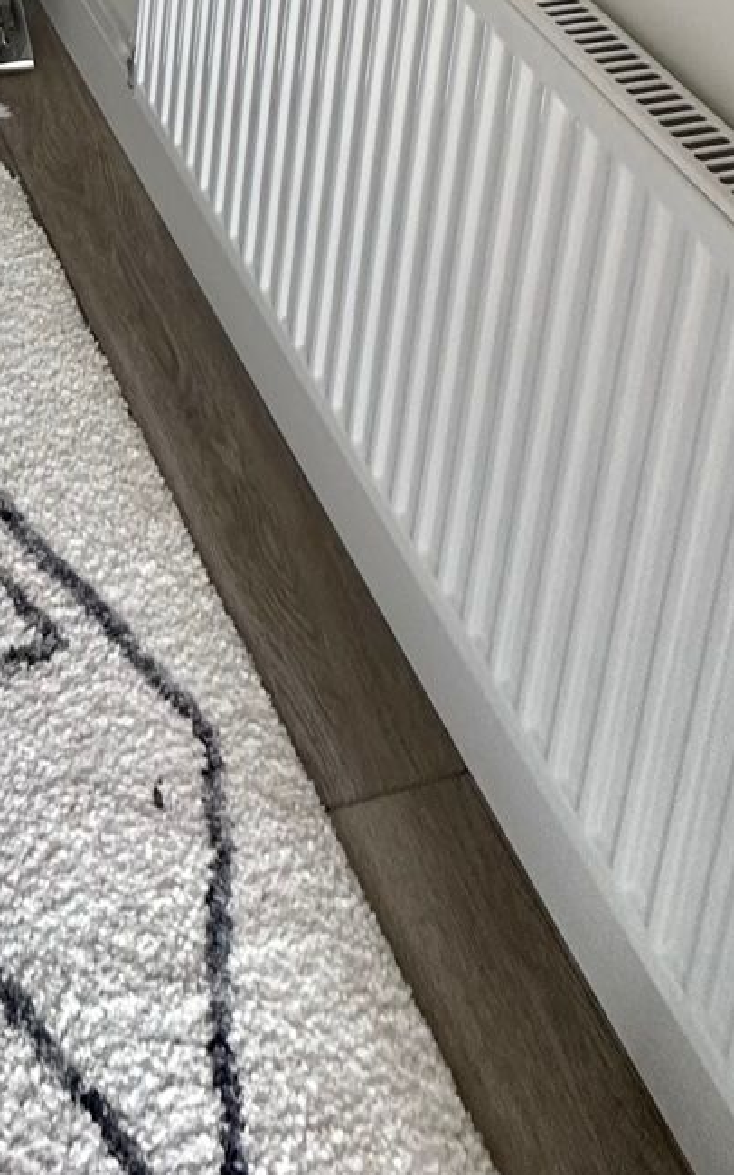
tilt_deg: -15.3
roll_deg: +0.0
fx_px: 1473
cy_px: -638
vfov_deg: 27.5
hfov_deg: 24.6
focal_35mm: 46
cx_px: -206
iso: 200
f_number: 2.2
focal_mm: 2.22
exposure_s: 1/99
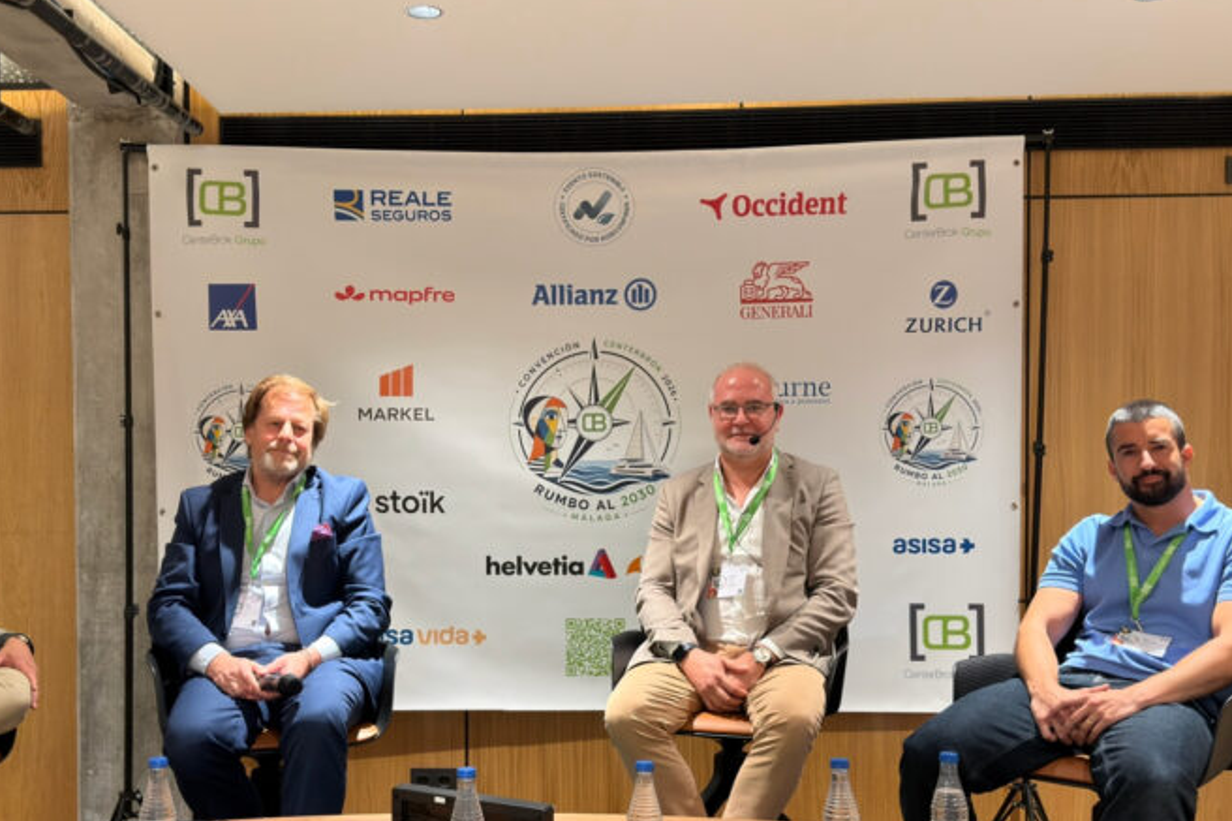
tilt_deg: -0.9
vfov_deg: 34.9
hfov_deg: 50.6
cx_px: 538
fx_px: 1300
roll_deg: +0.3
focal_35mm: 38
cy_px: 495
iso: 250
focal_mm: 6.76
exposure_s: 1/33
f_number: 1.78
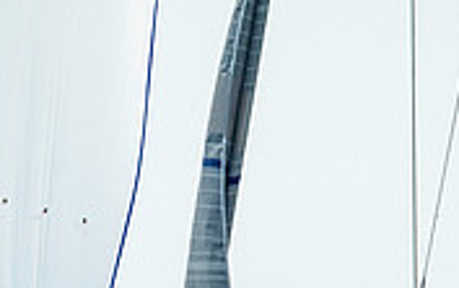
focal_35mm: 2075
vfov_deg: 0.6
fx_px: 25981
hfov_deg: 1.0
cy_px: 496
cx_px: 192
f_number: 5
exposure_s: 1/3200
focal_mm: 600
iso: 400
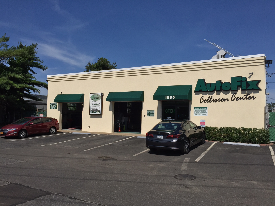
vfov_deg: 48.2
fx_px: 230
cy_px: 103
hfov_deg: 61.7
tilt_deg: +3.7
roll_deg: -0.8
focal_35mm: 29
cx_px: 138
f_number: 2.2
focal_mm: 4.15
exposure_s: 1/5650
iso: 32
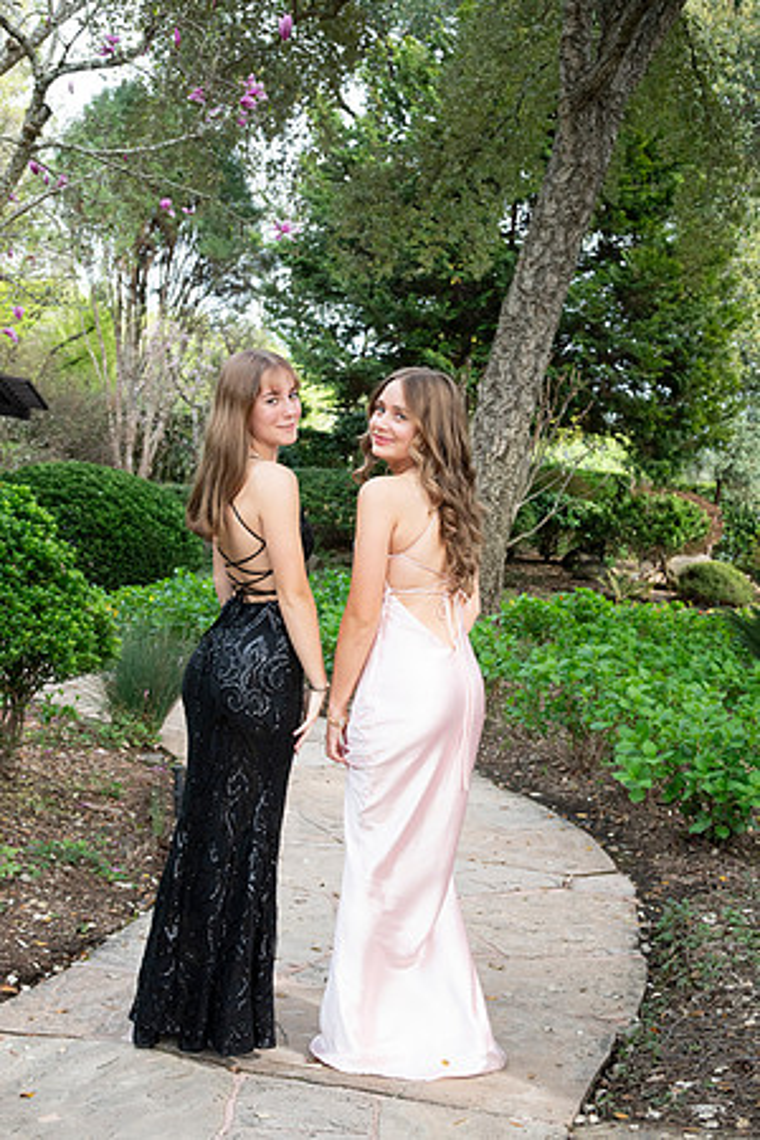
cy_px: 570
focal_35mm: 46
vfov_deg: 42.7
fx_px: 1457
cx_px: 380
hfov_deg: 29.2
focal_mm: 46
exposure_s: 1/800
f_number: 7.1
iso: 1250
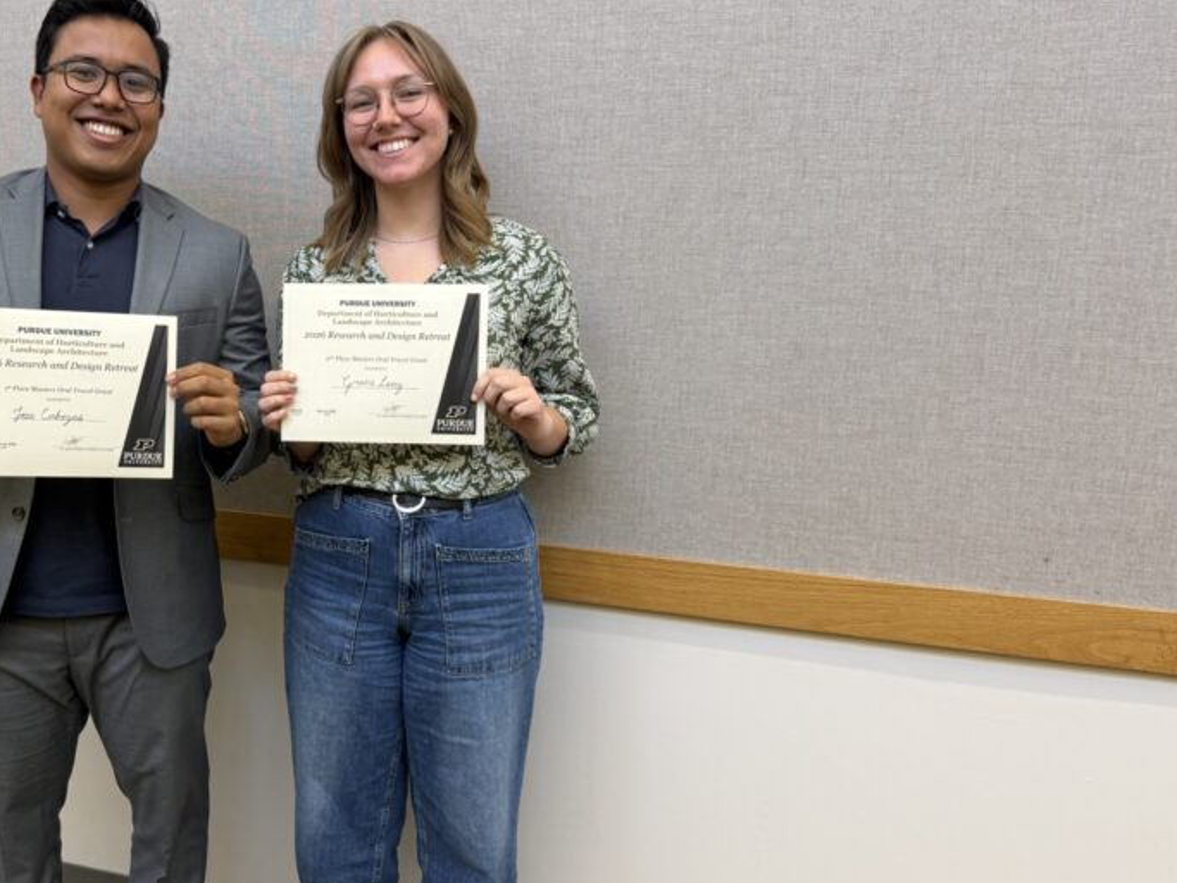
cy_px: 466
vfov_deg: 39.6
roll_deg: -1.9
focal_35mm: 36
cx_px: 327
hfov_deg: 49.7
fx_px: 1224
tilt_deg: -11.0
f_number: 1.78
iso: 125
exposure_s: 1/60
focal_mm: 6.76
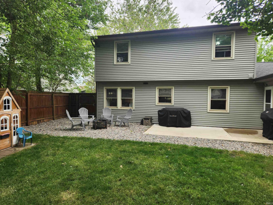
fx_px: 181
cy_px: 102
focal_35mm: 23
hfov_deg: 73.9
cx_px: 136
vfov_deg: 58.9
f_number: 1.8
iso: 25
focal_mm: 5.4
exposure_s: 1/180
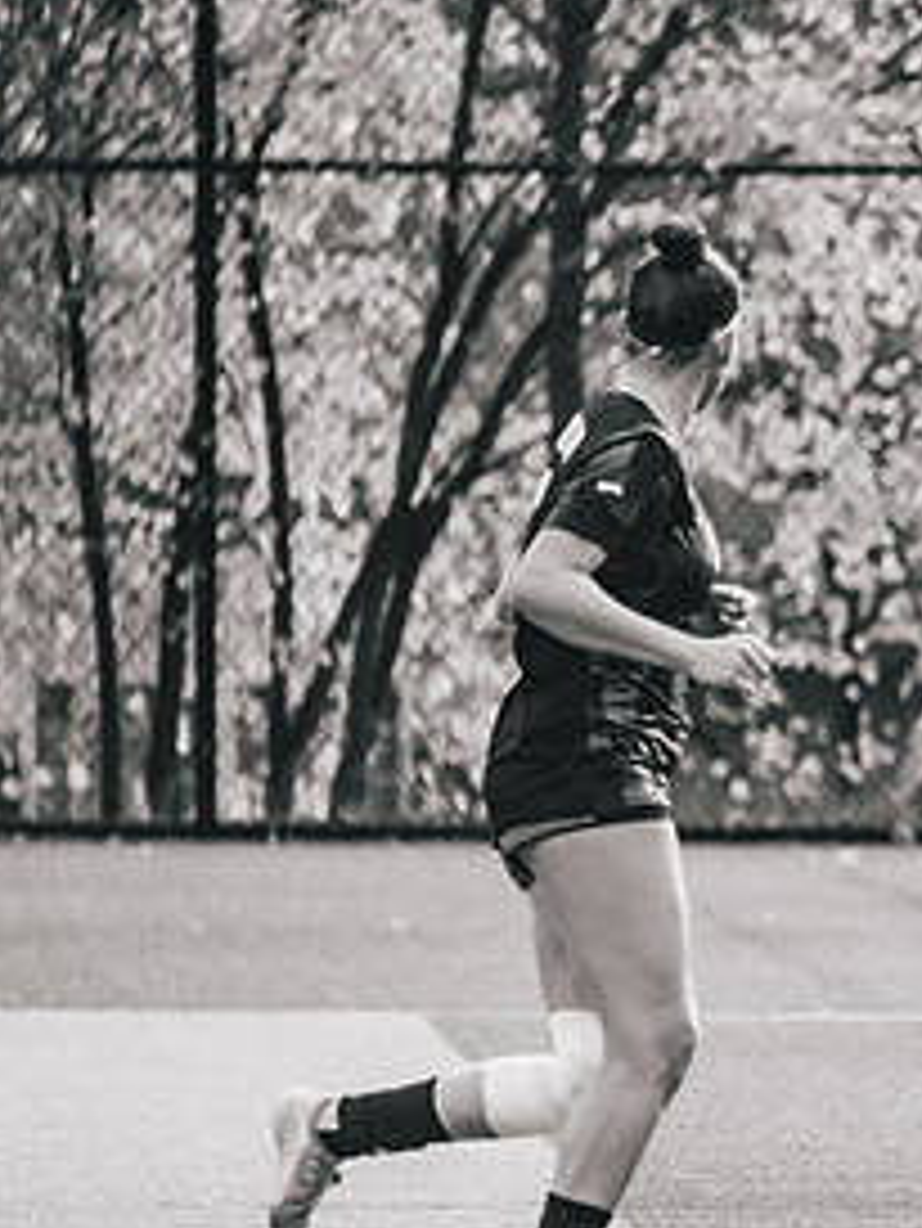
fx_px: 33818
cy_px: 739
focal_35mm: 953
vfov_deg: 2.1
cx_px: 1441
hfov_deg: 1.6
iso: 800
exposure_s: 1/800
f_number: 6.3
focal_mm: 400
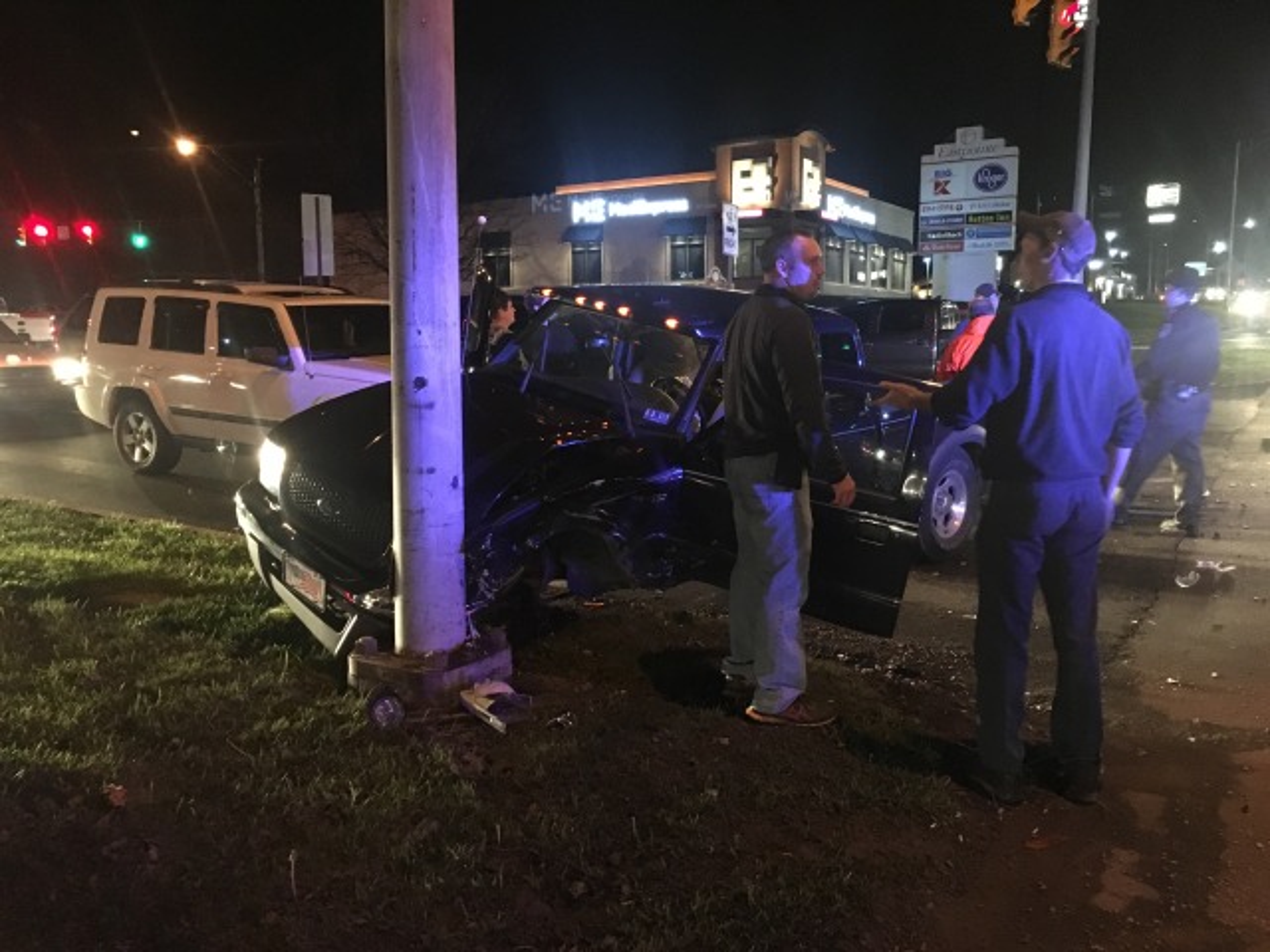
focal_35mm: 29
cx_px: 635
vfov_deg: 48.2
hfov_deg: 61.7
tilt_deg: -6.5
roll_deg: +0.4
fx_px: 1064
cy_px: 476
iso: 800
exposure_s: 1/15
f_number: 2.2
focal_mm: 4.15
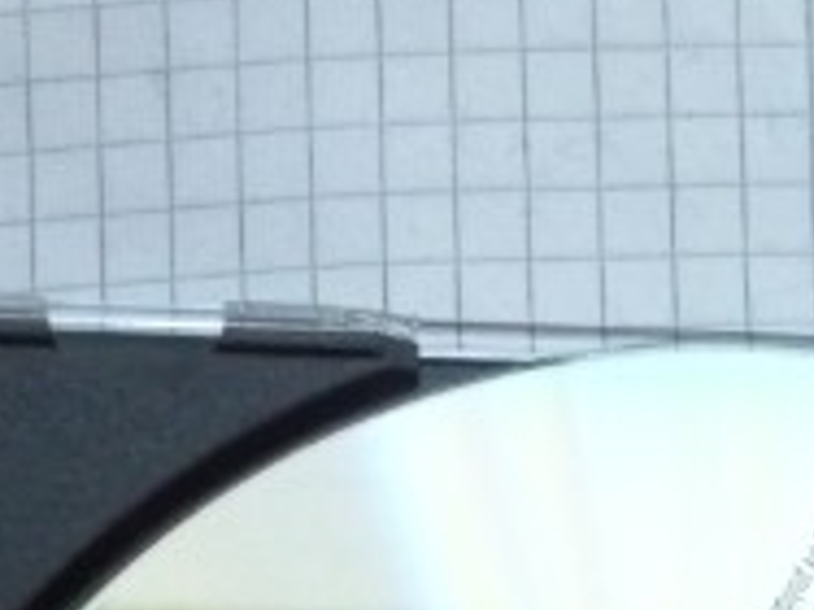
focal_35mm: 205
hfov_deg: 9.6
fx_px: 4818
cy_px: 1277
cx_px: 727
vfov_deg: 7.0
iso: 800
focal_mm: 8.6
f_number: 4.3
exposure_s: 1/40
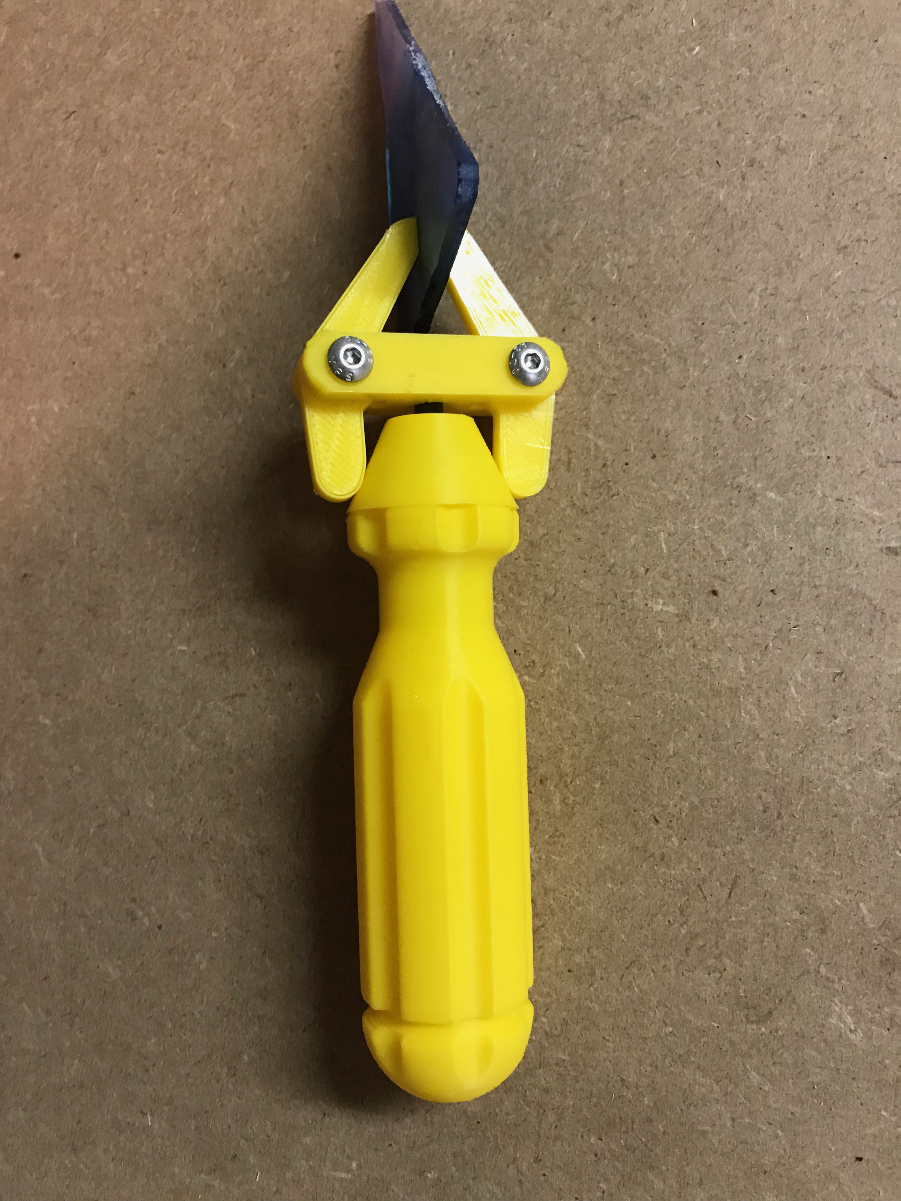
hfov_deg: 49.7
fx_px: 972
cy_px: 600
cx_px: 450
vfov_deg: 63.4
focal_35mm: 28
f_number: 1.8
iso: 64
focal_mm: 3.99
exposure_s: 1/15
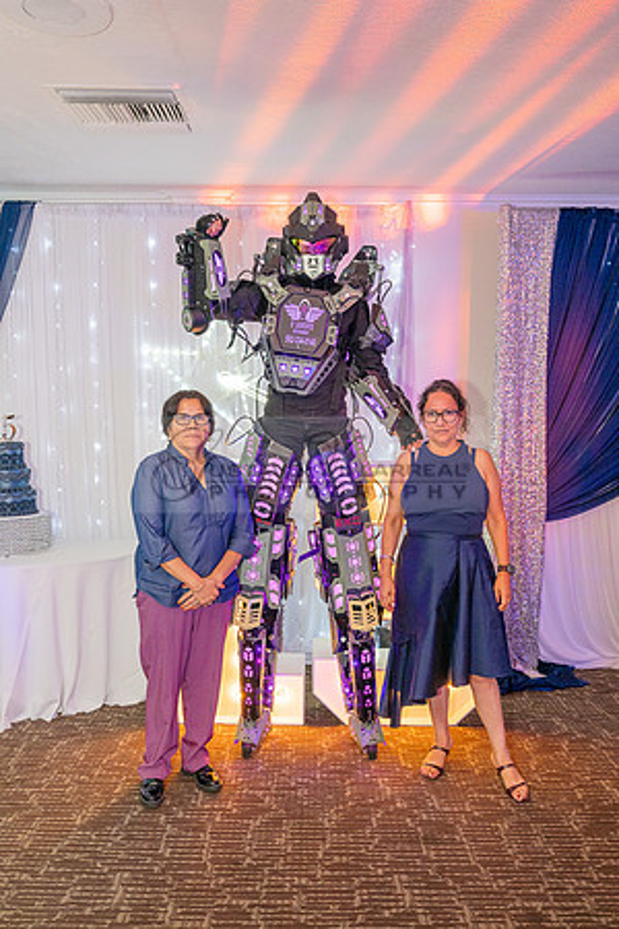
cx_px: 310
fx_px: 748
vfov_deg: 63.7
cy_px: 464
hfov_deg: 45.0
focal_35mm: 29
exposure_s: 1/200
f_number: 4.5
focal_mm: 29
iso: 1250
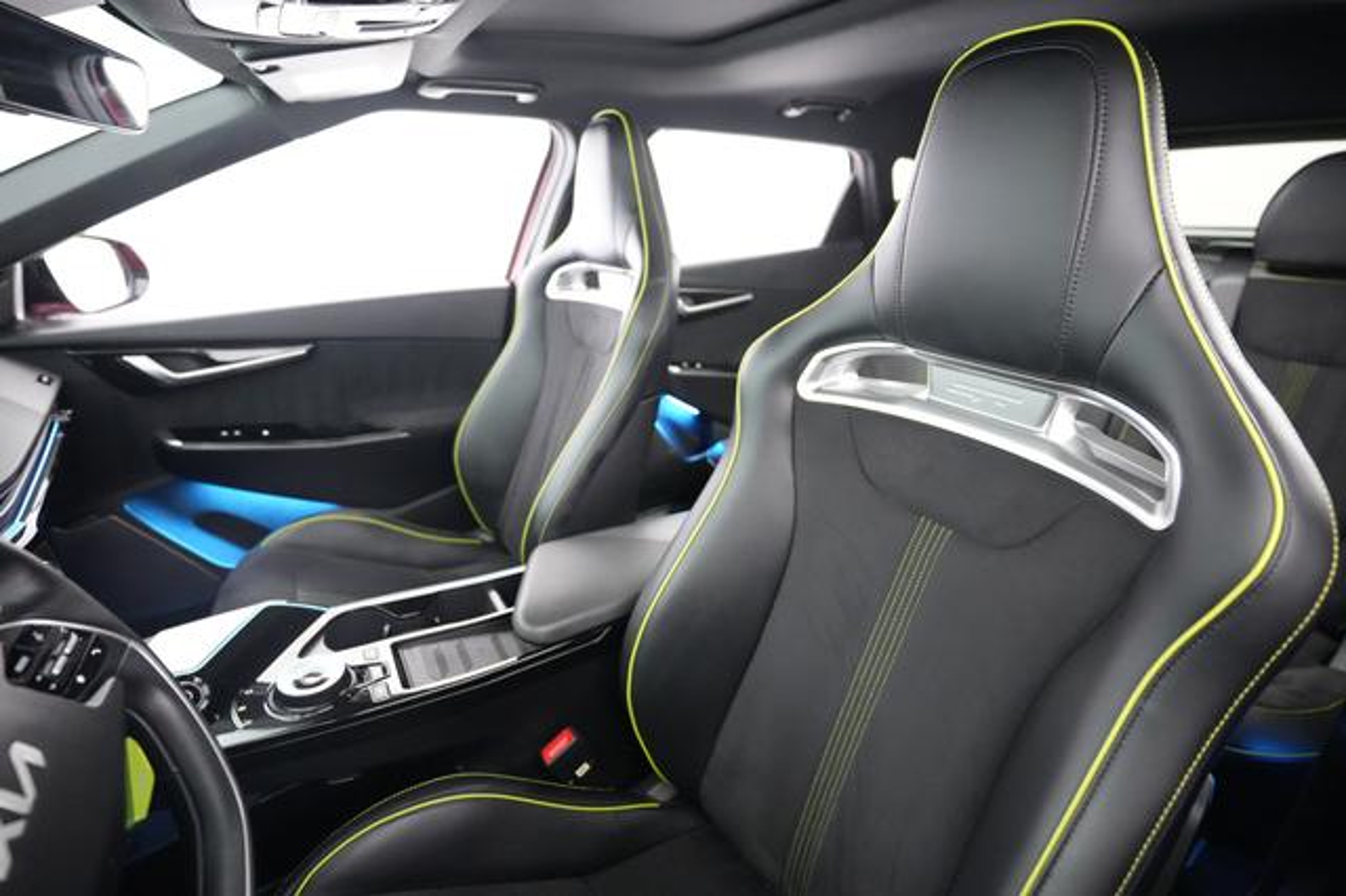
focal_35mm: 17
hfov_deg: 93.3
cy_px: 448
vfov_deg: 70.4
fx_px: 635
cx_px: 673
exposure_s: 1/40
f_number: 2.8
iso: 12800
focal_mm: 17
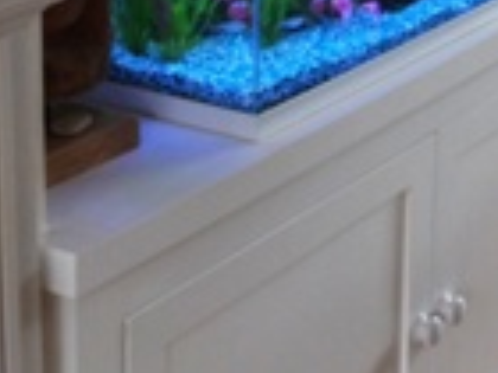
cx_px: 558
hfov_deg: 15.9
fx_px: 1726
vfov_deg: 11.8
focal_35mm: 120
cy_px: -199
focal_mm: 4.28
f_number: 2.4
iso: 64
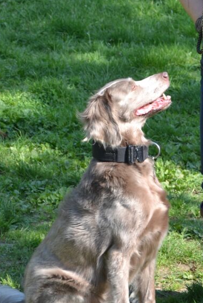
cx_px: 256
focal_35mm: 161
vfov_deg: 12.7
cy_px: 83
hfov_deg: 8.4
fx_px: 1360
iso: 100
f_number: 5.6
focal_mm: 40
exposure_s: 1/125
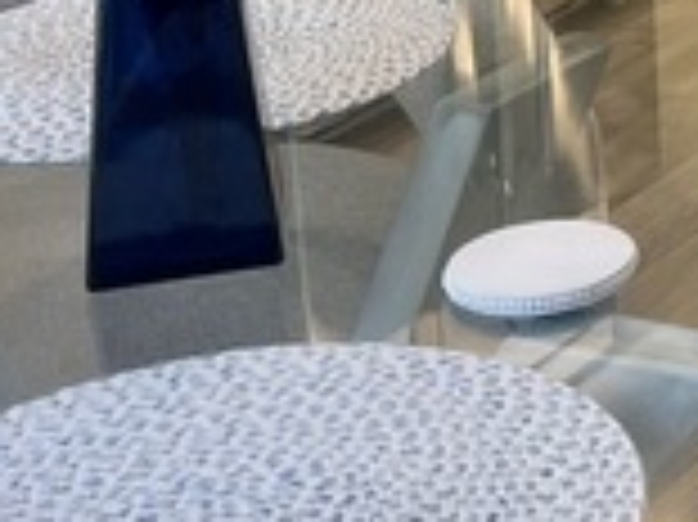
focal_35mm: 112
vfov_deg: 12.3
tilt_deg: -10.3
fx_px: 2257
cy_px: -346
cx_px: 1182
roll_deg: +0.1
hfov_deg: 15.5
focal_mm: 5.7
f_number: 1.5
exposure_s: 1/120
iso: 80
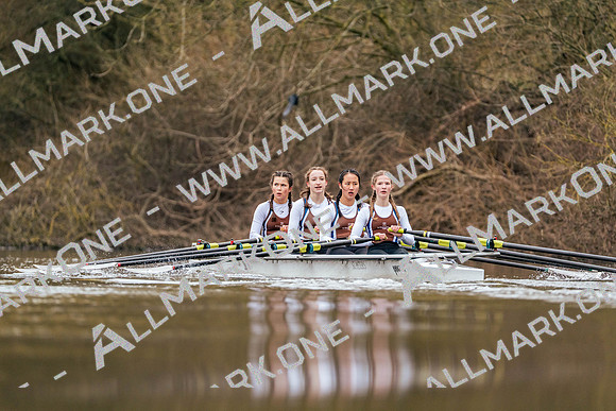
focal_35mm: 547
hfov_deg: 3.8
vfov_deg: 2.5
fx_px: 9362
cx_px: 308
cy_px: 206
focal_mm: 547
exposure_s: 1/2000
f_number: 6.3
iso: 2000
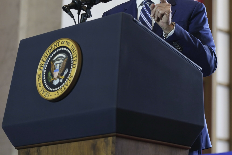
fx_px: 915
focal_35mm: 142
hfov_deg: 14.4
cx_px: 166
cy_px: 39
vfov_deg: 9.6
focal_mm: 95
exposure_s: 1/200
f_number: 3.5
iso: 800
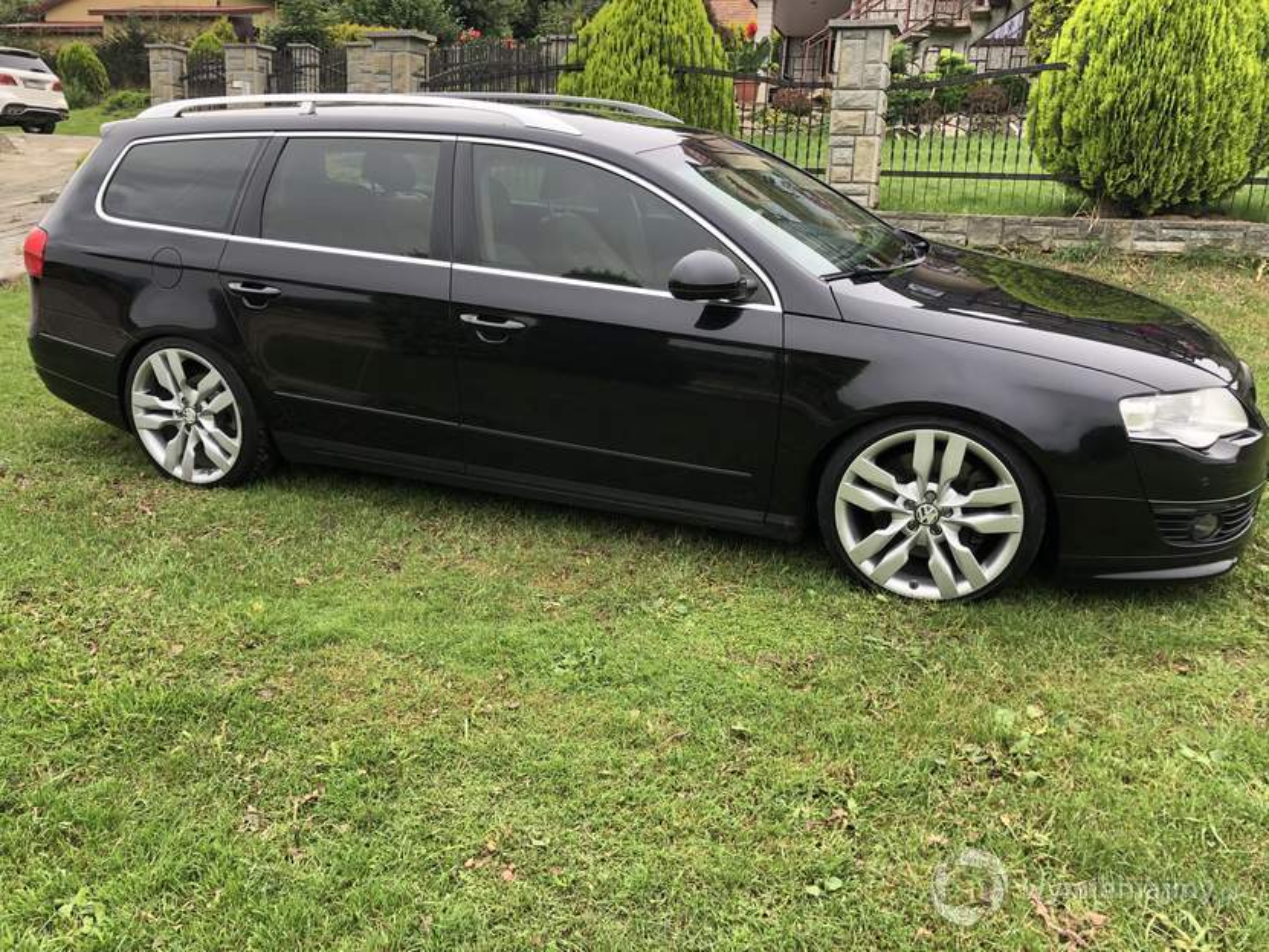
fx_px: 1026
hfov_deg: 63.5
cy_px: 476
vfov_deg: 49.7
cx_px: 634
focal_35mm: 28
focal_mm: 3.99
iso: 25
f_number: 1.8
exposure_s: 1/120
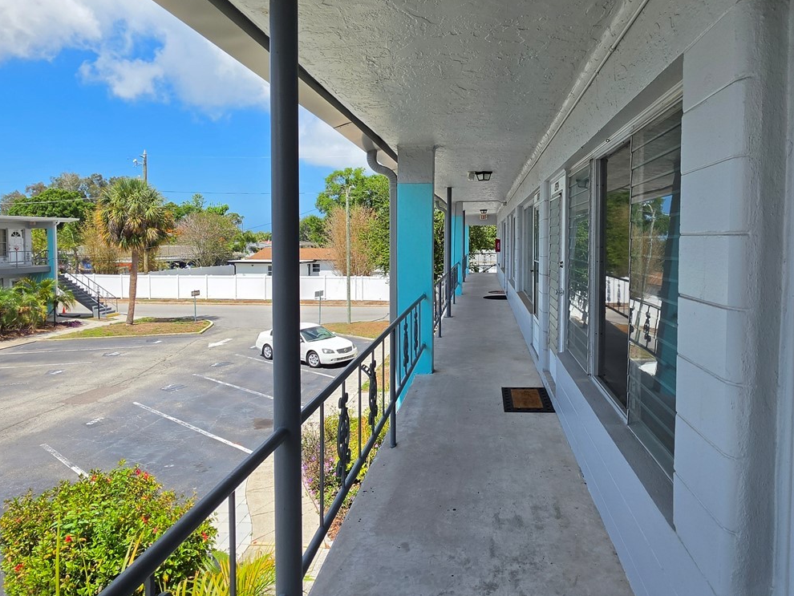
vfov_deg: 63.2
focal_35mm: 21
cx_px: 447
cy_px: 254
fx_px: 482
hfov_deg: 78.6
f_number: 1.9
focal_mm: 2.2
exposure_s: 1/1879
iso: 32
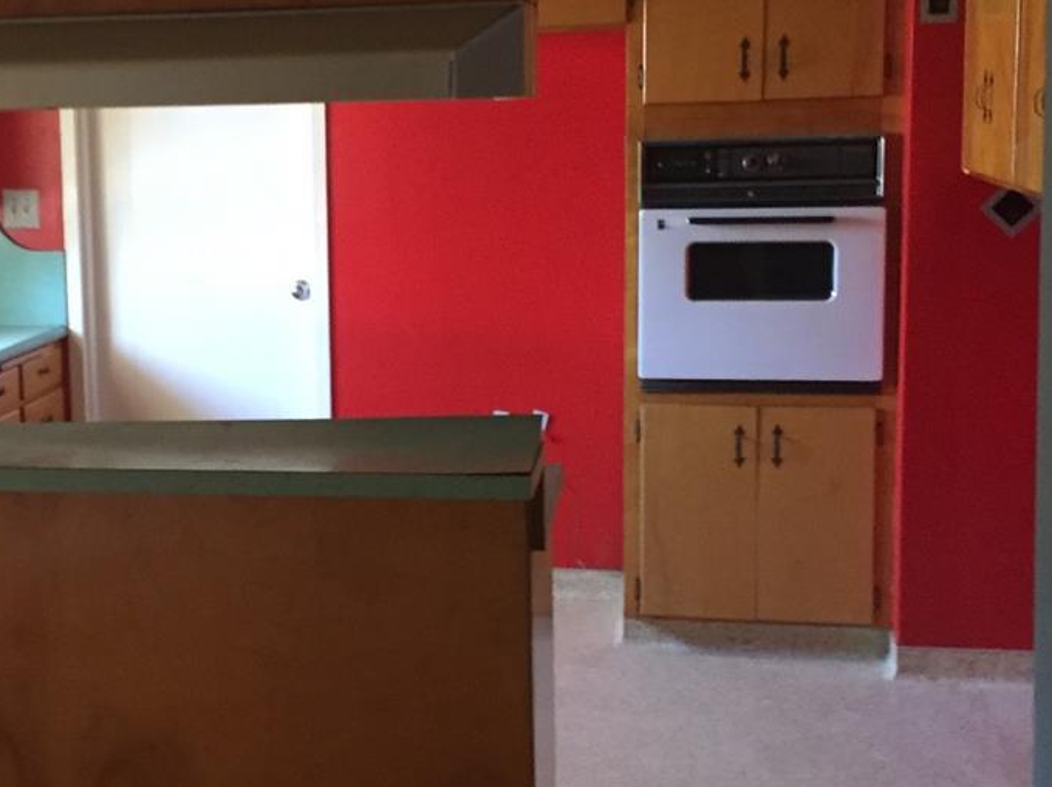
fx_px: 1944
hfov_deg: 29.4
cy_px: 362
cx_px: 175
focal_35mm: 64
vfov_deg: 22.9
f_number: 2.2
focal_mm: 4.15
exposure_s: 1/24
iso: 250
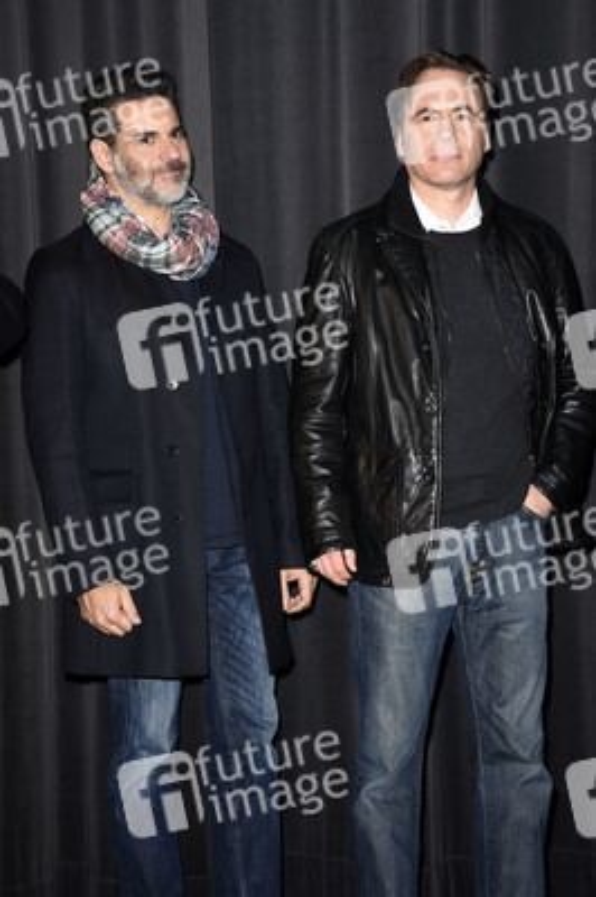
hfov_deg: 16.2
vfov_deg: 24.2
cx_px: 298
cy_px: 448
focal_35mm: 84
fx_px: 2089
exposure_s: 1/125
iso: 640
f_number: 5.6
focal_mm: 56
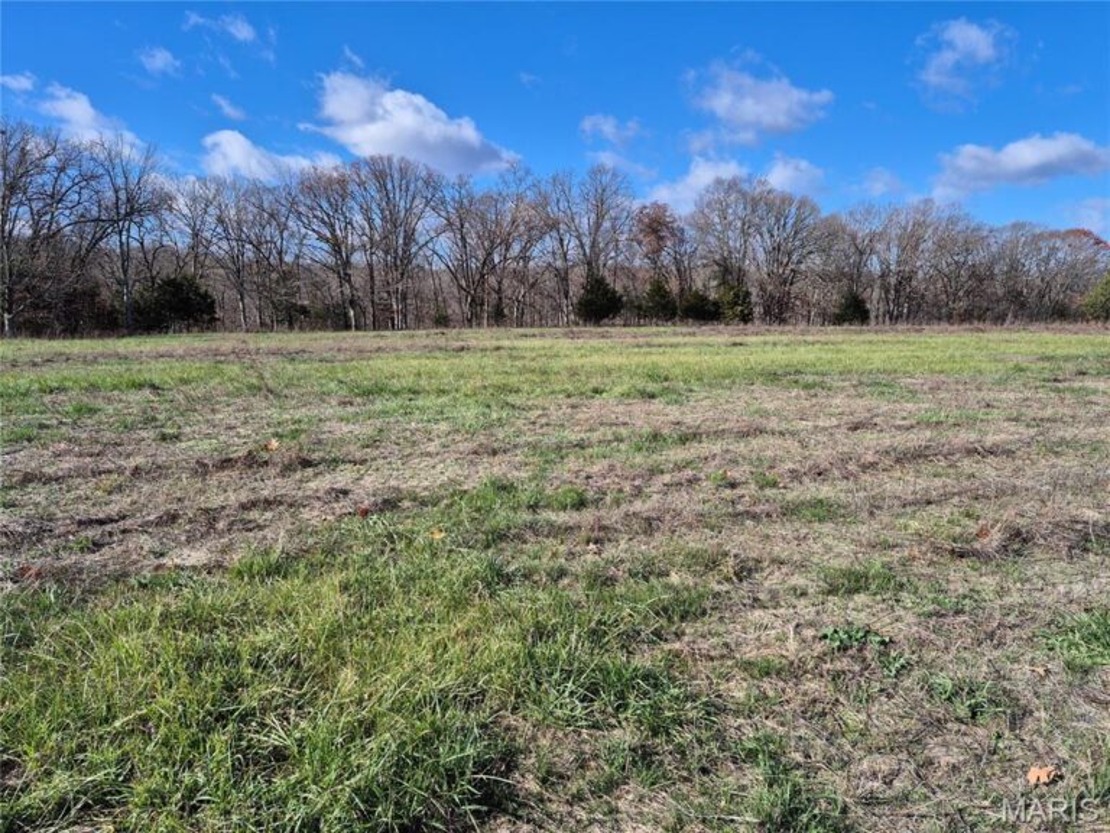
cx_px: 555
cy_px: 416
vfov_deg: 58.9
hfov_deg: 73.9
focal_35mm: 23
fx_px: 738
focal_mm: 5.4
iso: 25
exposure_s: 1/1560
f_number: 1.8
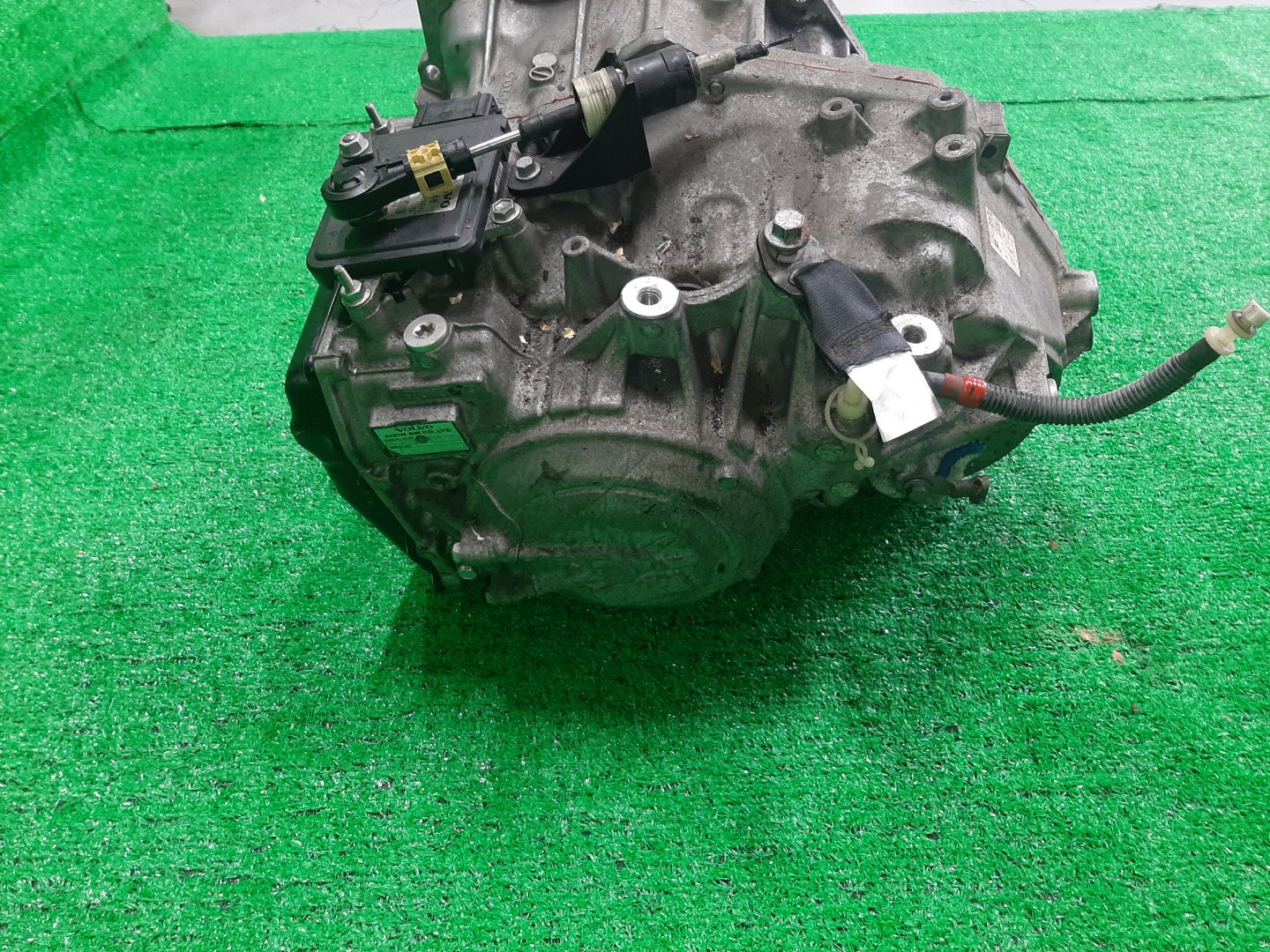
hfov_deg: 67.3
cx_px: 635
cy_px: 476
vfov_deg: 53.1
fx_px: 954
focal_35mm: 26
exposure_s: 1/50
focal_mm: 3.93
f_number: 1.7
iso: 118
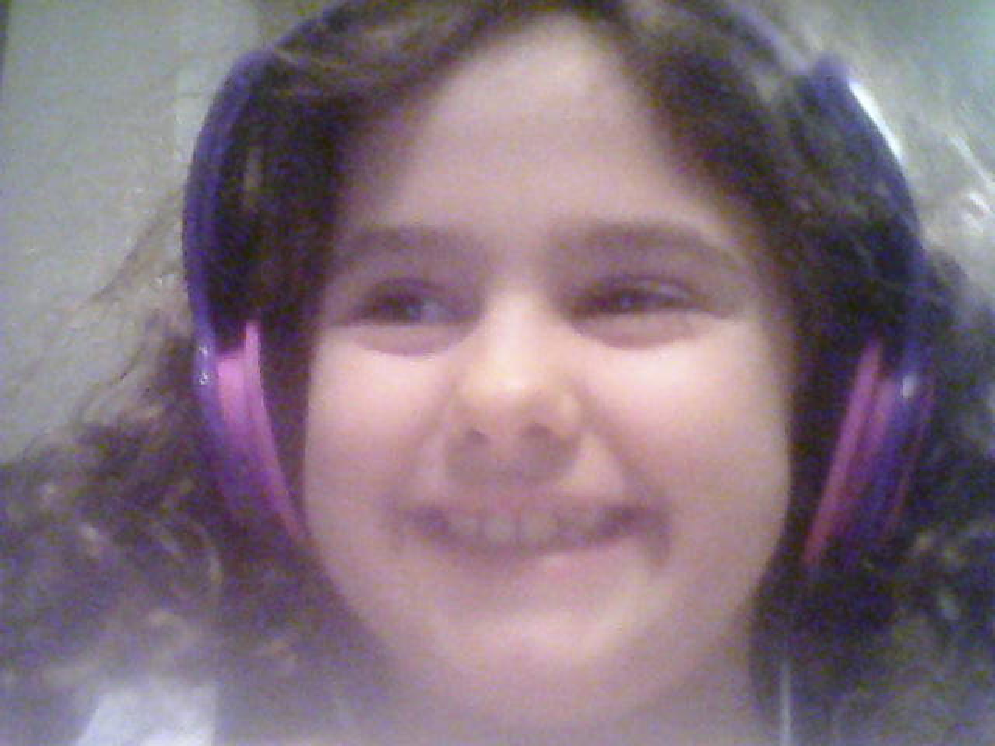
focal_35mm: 39
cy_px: 373
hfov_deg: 47.9
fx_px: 1121
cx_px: 498
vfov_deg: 36.8
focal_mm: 1.87
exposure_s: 1/6.25
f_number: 2.8
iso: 400
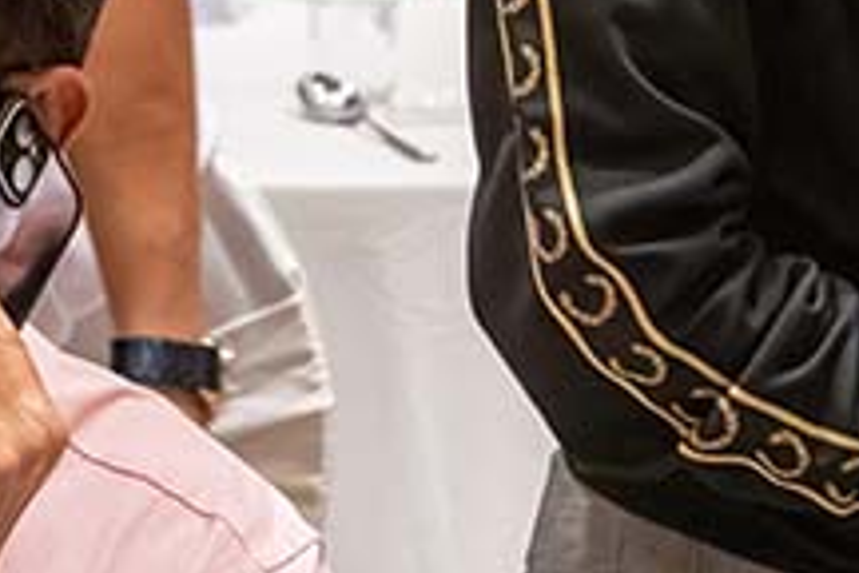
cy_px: -247
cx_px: 1547
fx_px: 7420
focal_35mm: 311
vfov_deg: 4.4
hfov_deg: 6.5
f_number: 6.3
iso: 6400
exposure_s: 1/200
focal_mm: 70
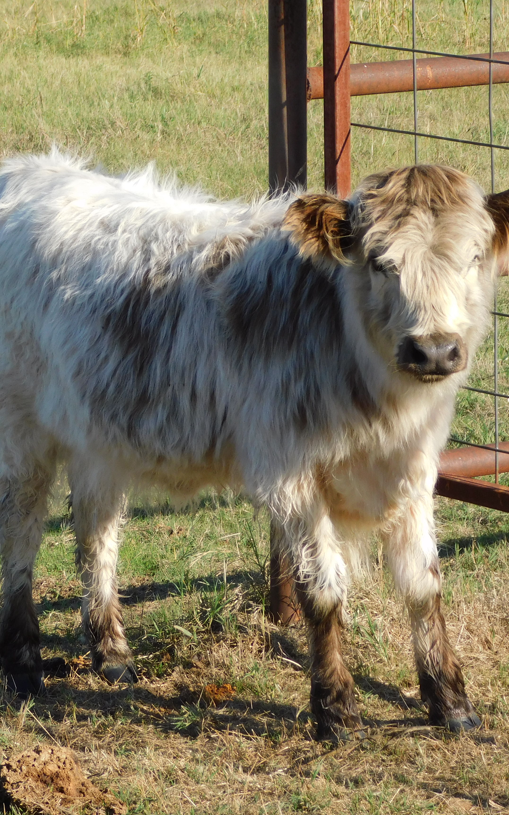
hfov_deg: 6.9
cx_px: 261
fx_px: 4217
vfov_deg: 11.0
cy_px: 409
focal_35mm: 190
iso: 125
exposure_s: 1/400
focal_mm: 23.7
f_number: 5
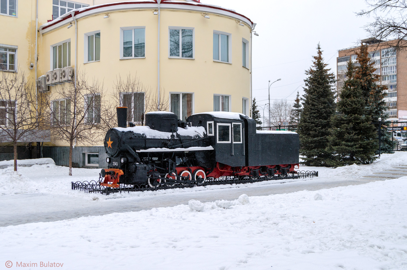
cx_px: 204
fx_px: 441
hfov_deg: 49.6
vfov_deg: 34.2
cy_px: 135
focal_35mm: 39
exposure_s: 1/250
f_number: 6.3
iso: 200
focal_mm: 26
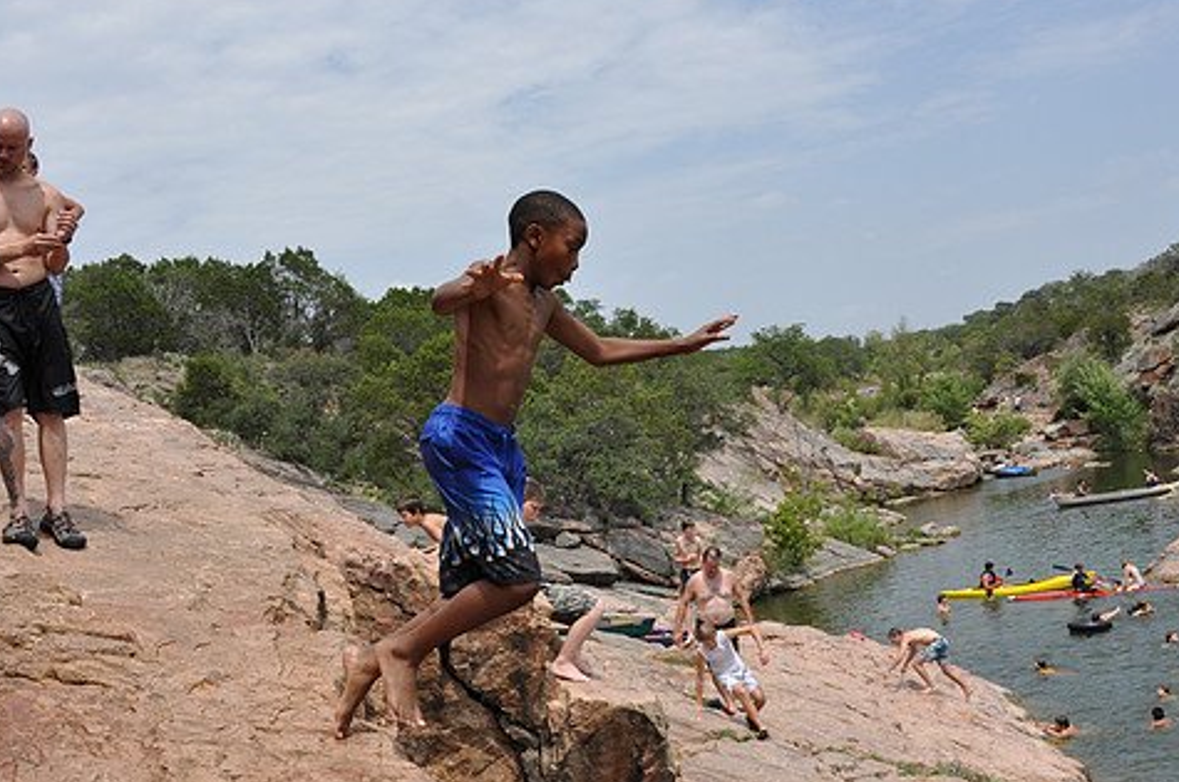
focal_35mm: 44
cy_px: 443
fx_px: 1439
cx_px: 688
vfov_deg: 30.4
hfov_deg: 44.4
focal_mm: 24
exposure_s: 1/640
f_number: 8
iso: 200
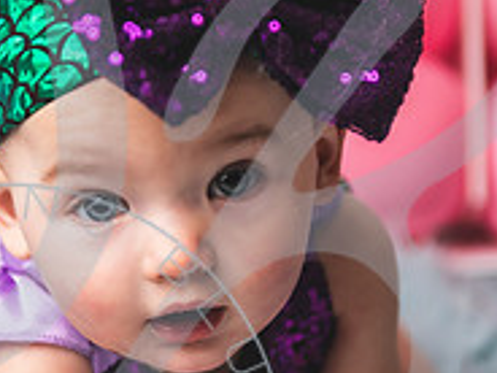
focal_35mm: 158
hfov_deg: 12.5
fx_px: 2268
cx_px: 143
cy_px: 234
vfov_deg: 9.4
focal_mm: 52
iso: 100
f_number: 2.8
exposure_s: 1/160
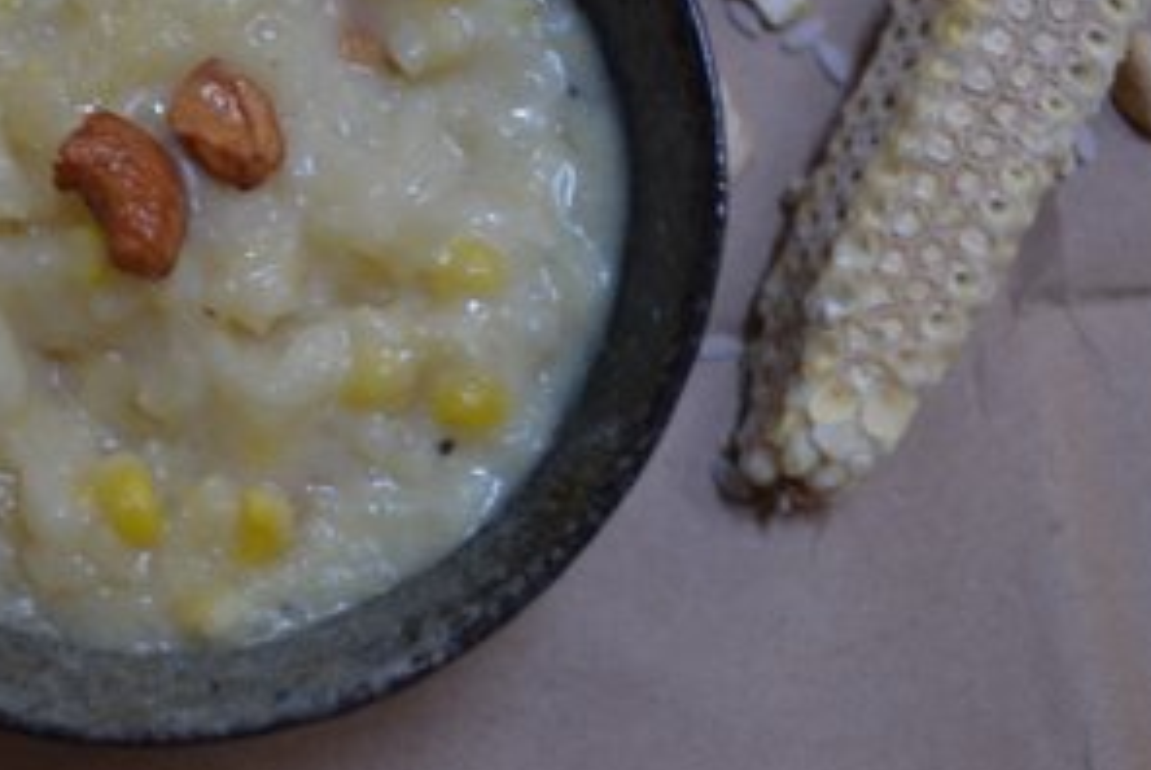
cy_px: 175
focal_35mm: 68
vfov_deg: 19.9
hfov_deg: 29.5
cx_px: 401
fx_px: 2176
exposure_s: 1/6
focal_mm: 28
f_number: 4.5
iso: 800
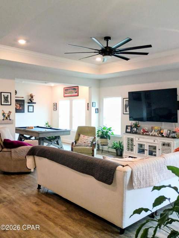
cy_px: 119
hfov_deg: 48.2
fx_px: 200
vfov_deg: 61.7
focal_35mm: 29
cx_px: 90
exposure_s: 1/60
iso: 100
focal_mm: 4.27
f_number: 1.8
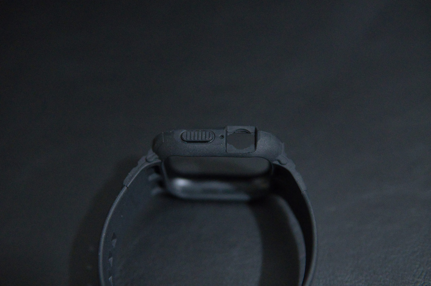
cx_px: 216
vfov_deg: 29.8
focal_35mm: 45
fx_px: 538
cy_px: 143
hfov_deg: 43.6
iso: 6400
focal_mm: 30
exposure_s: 1/200
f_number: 2
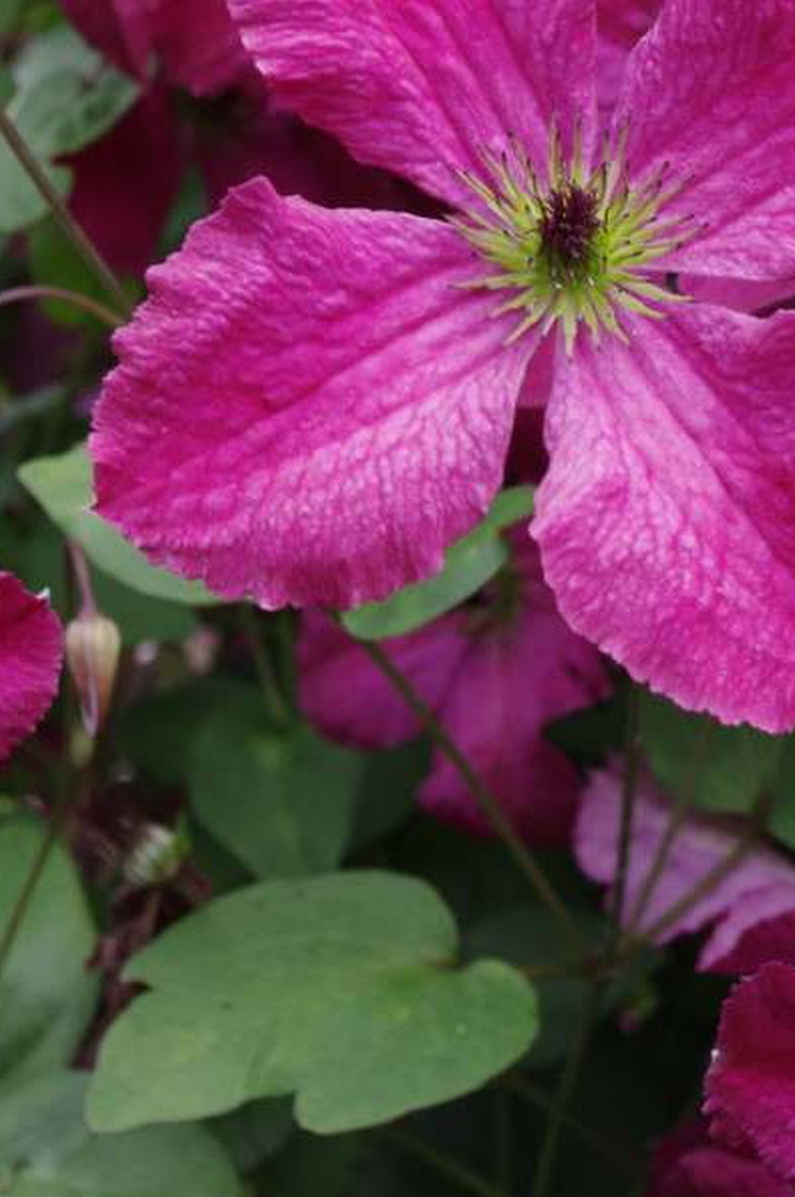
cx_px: 606
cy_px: 258
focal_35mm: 129
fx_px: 4285
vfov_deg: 15.8
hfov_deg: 10.6
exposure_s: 1/80
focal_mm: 50
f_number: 13
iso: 400
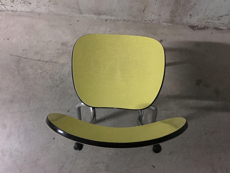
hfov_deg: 61.7
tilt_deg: -75.2
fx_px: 193
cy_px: 86
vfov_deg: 48.2
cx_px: 115
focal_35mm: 29
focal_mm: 4.15
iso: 125
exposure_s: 1/4
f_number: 2.2
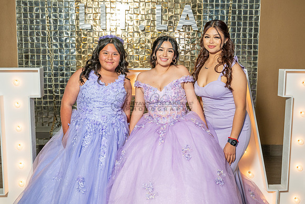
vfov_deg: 29.9
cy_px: 102
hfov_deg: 43.6
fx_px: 381
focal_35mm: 45
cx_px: 152
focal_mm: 45
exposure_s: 1/125
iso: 640
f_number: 5.6
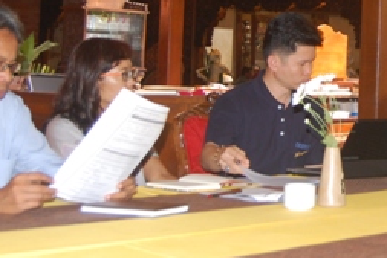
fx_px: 979
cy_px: -11
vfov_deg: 14.8
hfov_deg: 21.6
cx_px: 389
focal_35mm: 91
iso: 400
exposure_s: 1/60
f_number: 4
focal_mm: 24
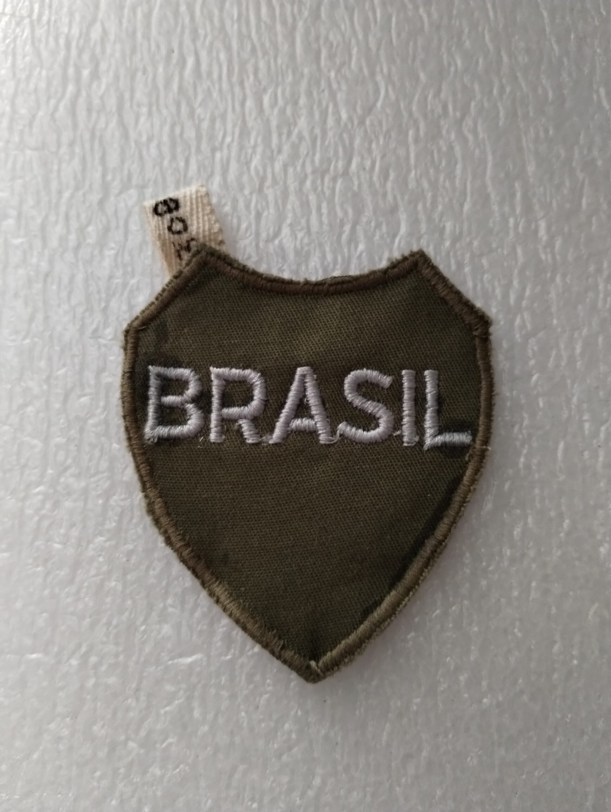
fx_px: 657
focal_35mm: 28
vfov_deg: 63.4
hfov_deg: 49.9
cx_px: 306
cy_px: 406
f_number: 1.8
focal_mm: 4.27
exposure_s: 1/30
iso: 1325
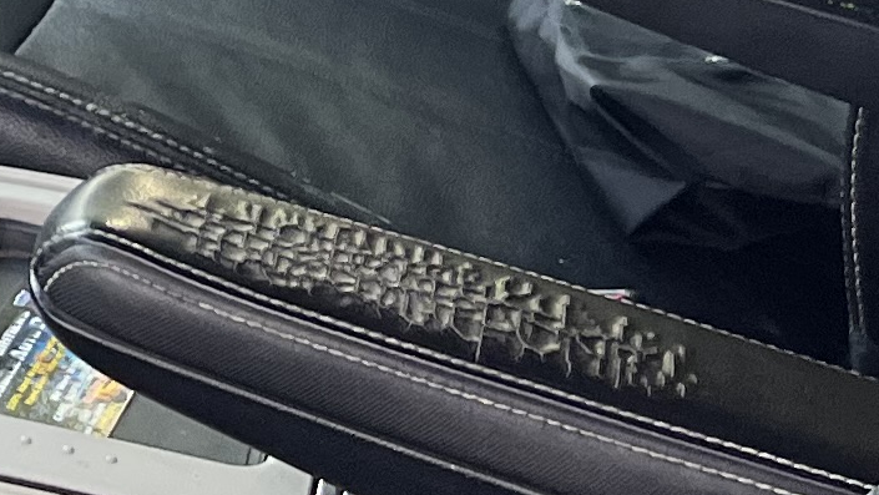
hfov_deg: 11.9
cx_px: -857
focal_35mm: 162
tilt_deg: -18.2
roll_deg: +4.2
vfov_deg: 7.3
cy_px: -444
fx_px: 3777
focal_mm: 5.1
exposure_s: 1/121
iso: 80
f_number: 1.6
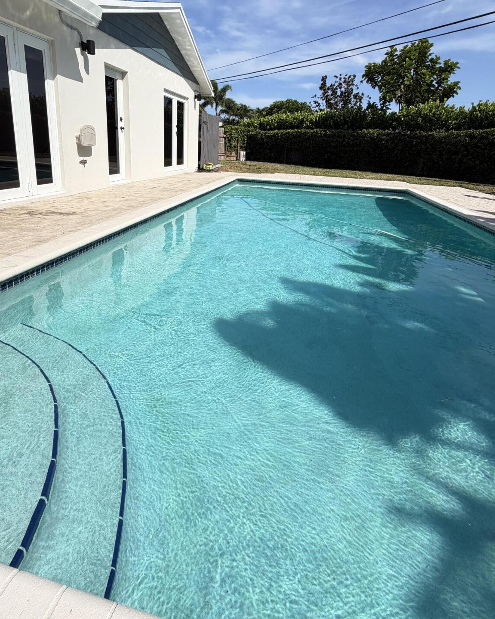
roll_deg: -2.9
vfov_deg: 81.7
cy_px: 232
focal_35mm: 19
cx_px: 235
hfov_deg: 70.8
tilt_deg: -13.3
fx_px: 348
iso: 20
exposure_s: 1/942
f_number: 2.2
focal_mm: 2.22
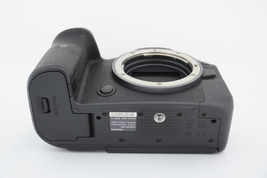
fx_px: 289
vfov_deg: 34.2
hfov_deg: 49.6
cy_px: 89
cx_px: 134
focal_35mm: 39
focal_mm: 26
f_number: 11
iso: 400
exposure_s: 1/3
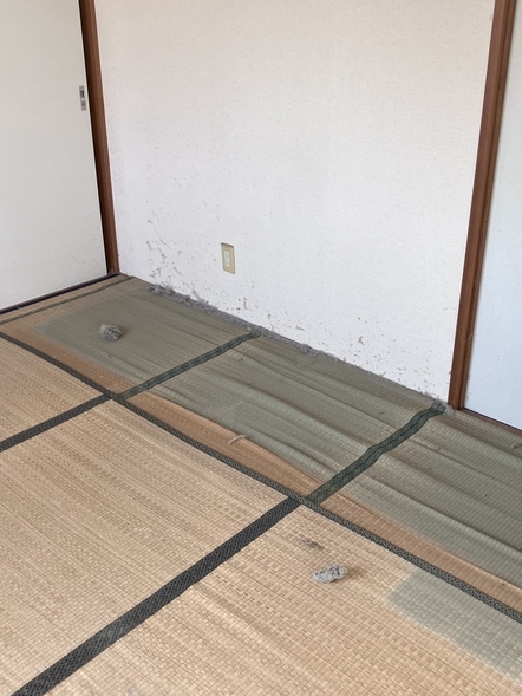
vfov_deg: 49.0
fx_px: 764
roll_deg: -0.5
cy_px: 344
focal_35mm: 38
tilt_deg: -26.3
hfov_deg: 37.7
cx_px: 299
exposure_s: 1/121
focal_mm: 3.99
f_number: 1.8
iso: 50
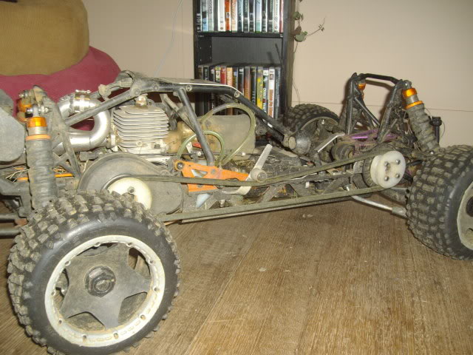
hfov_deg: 51.4
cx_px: 236
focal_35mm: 36
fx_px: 492
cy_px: 178
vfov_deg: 39.7
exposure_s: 1/50
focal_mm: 6
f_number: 2.7
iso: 160
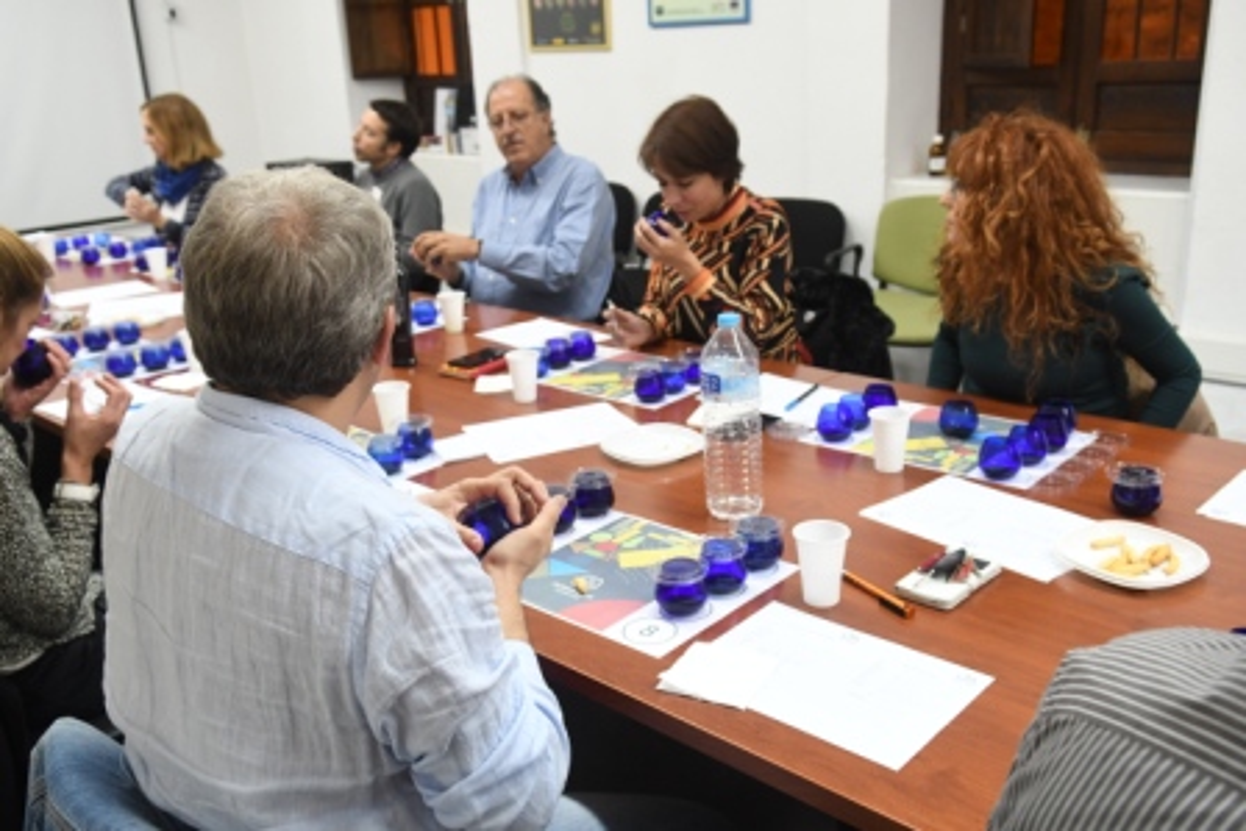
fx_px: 1142
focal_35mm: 33
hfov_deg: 57.2
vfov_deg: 40.0
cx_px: 623
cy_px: 416
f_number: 4
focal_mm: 22
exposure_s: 1/60
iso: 1250
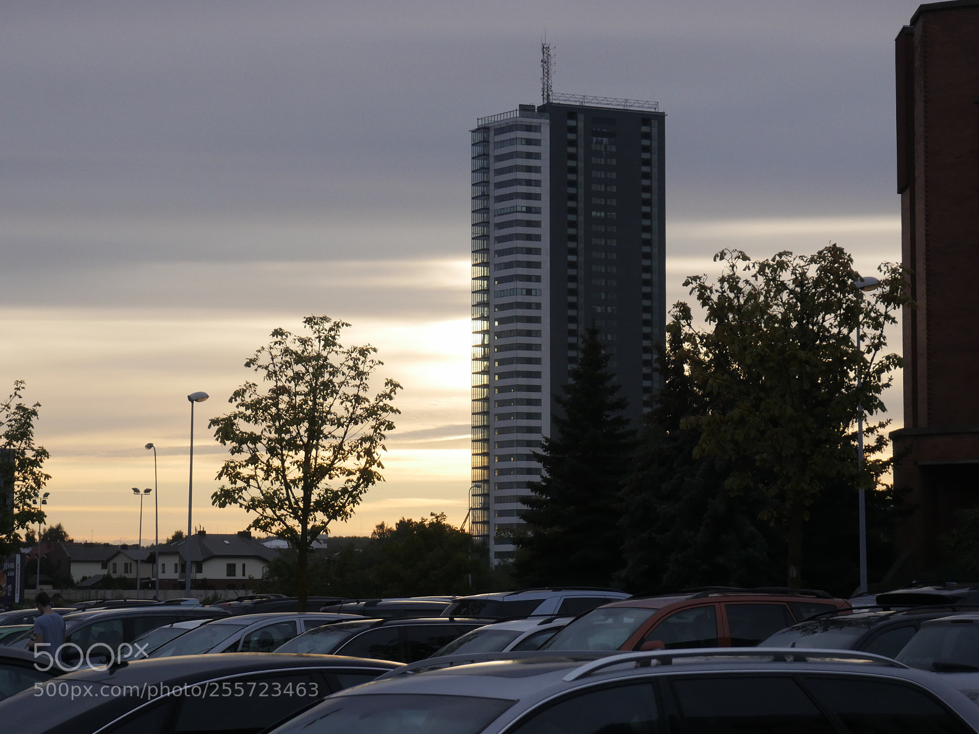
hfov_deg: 20.7
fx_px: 2687
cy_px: 367
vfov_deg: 15.6
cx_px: 490
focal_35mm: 95
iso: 800
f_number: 6
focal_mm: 47
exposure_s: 1/1000
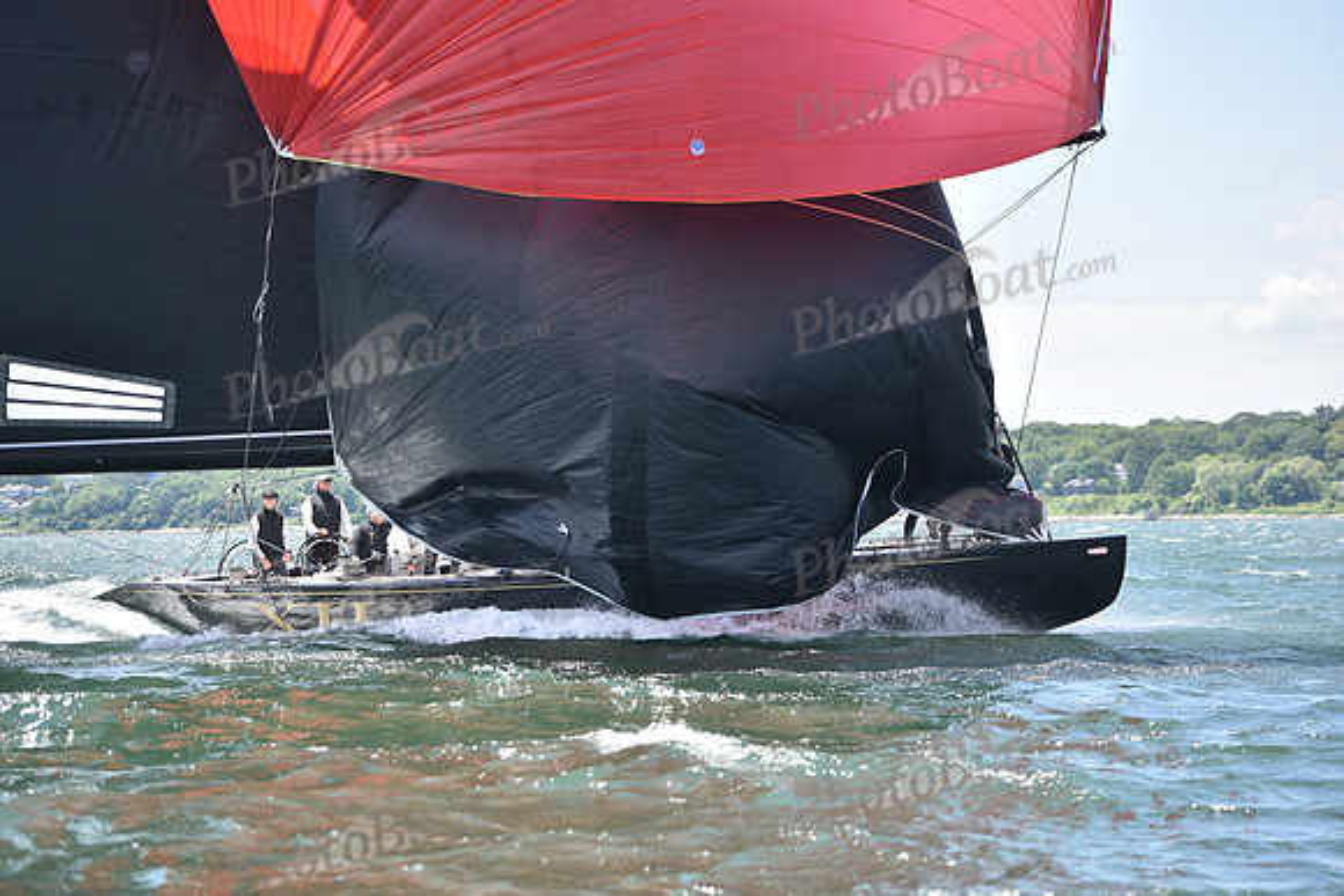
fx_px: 3659
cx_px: 672
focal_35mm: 98
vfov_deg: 14.0
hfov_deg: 20.8
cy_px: 448
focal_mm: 98
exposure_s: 1/1600
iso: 250
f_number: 3.2
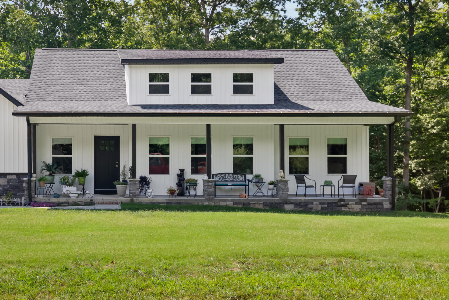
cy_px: 82
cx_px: 107
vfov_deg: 29.3
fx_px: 565
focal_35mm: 45
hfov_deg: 41.9
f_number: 4
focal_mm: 29.2
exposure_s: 1/80
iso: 200
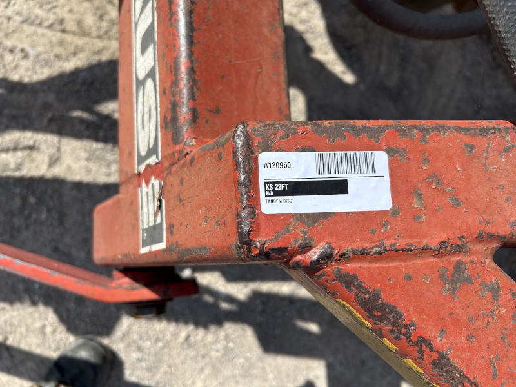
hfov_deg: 67.3
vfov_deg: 53.1
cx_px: 258
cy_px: 194
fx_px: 388
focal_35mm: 26
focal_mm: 5.7
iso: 50
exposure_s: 1/3704
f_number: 1.5
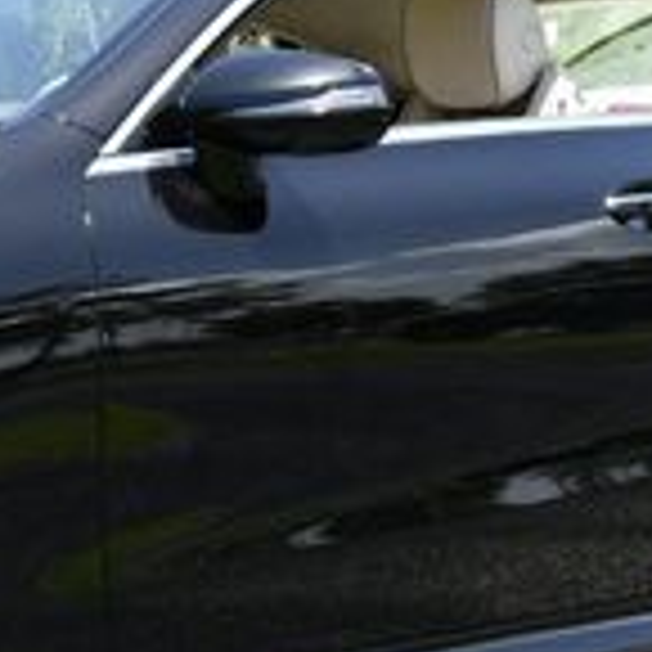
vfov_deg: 10.6
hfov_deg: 10.5
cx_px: -18
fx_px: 3516
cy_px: 144
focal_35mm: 165
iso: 200
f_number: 7.1
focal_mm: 22
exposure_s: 1/250
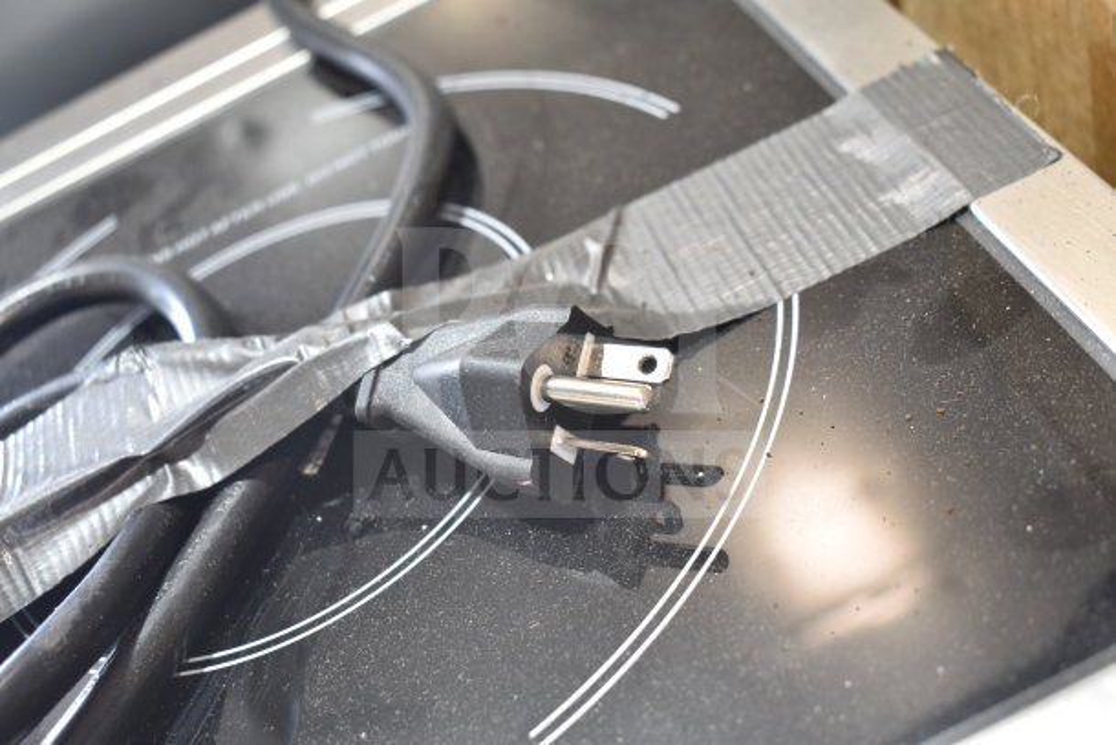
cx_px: 558
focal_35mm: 45
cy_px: 372
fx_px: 1395
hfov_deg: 43.6
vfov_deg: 29.9
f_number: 4.2
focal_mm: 30
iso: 560
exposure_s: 1/50
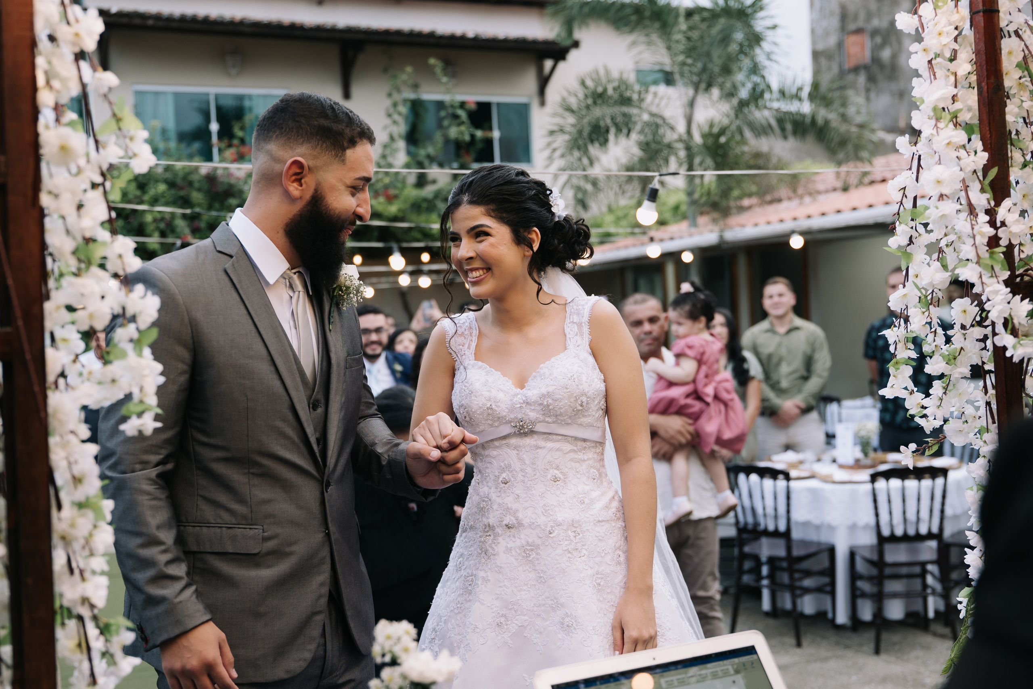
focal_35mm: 41
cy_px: 344
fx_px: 1176
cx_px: 516
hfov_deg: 47.4
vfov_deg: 32.6
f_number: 2.8
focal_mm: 40
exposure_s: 1/160
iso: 320
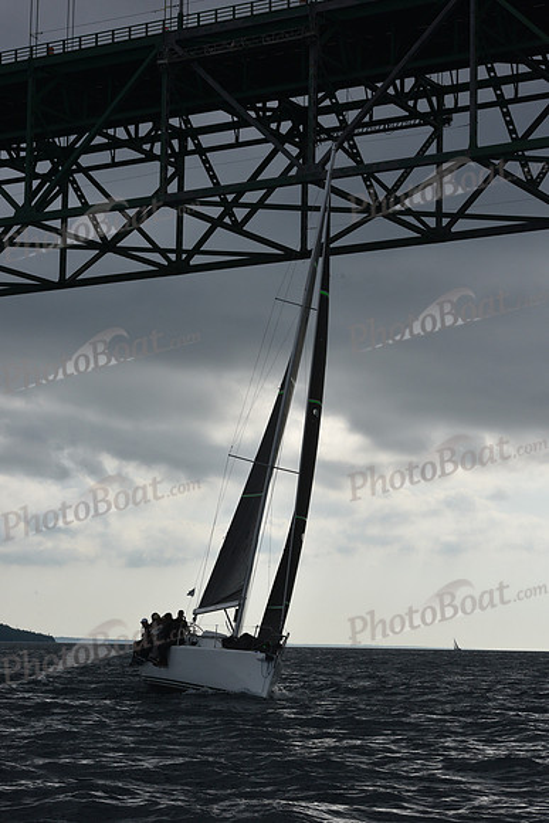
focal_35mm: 82
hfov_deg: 16.7
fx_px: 1874
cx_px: 274
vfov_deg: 24.8
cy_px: 412
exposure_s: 1/800
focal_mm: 82
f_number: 18
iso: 400
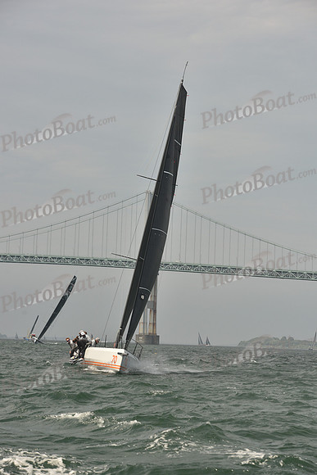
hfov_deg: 12.5
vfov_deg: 18.6
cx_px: 158
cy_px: 238
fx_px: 1452
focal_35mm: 110
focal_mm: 110
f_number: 6.3
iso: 250
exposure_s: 1/640
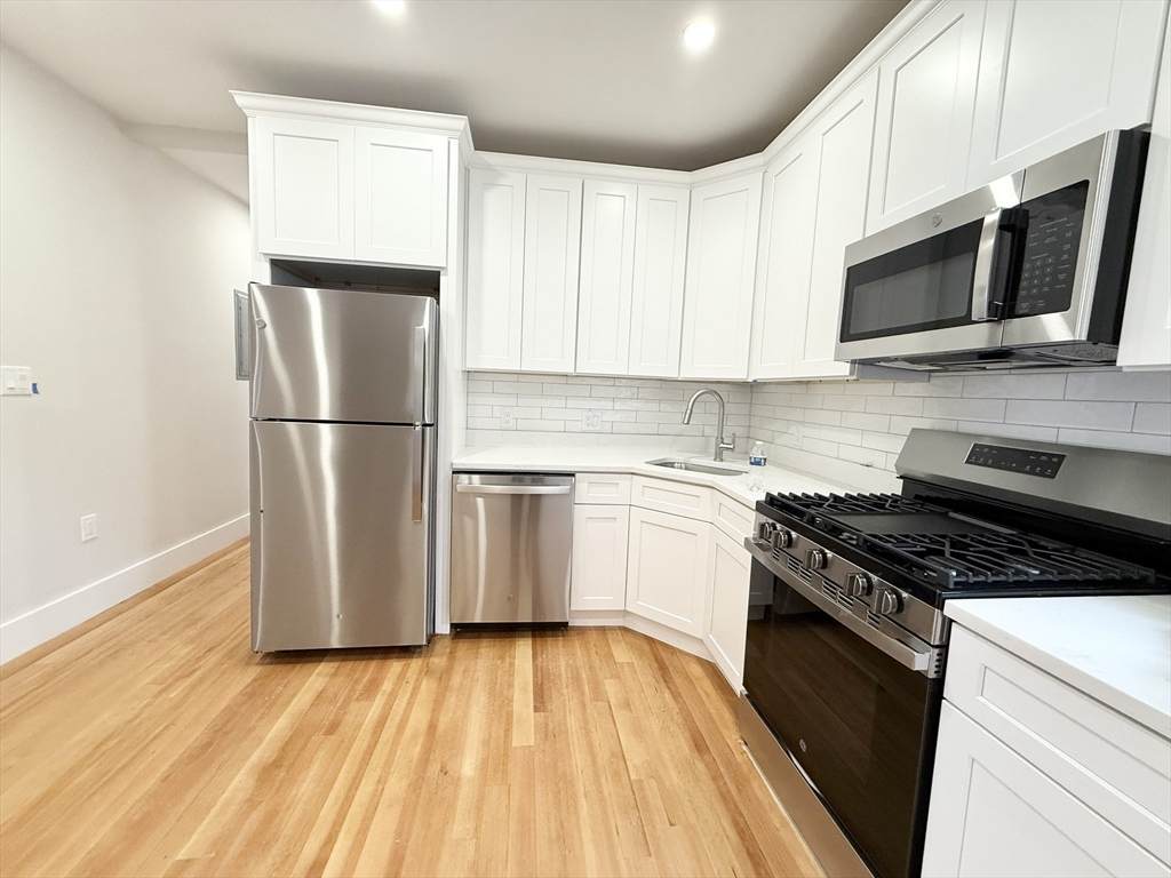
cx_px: 586
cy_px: 439
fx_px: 474
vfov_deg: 85.7
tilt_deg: -6.6
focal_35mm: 14
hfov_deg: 102.1
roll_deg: -2.7
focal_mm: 2.22
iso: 250
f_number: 2.2
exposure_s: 1/120
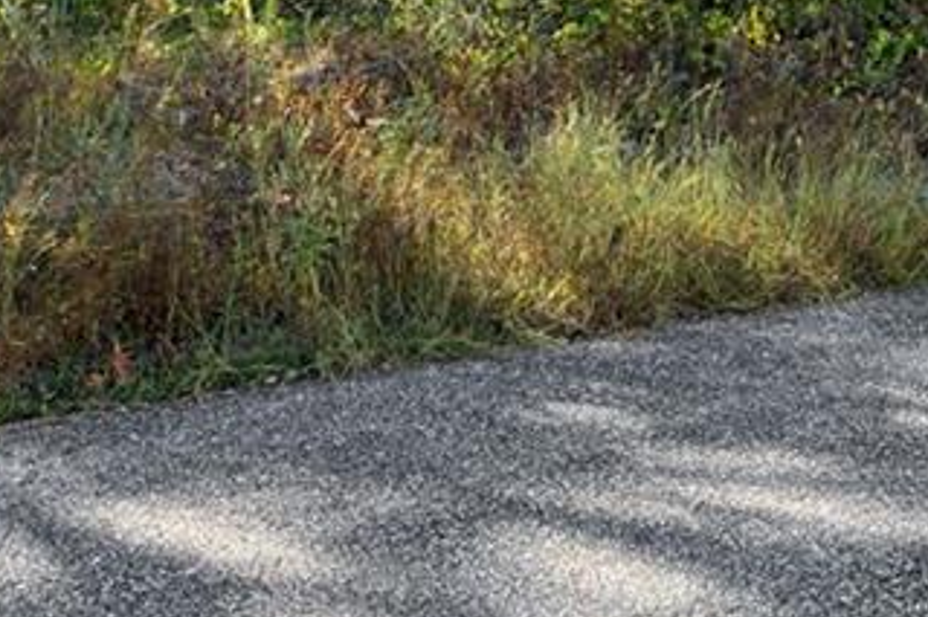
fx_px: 1803
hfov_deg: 27.2
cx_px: 934
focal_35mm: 70
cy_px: -64
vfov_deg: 18.7
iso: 200
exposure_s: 1/50
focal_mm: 14
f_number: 8
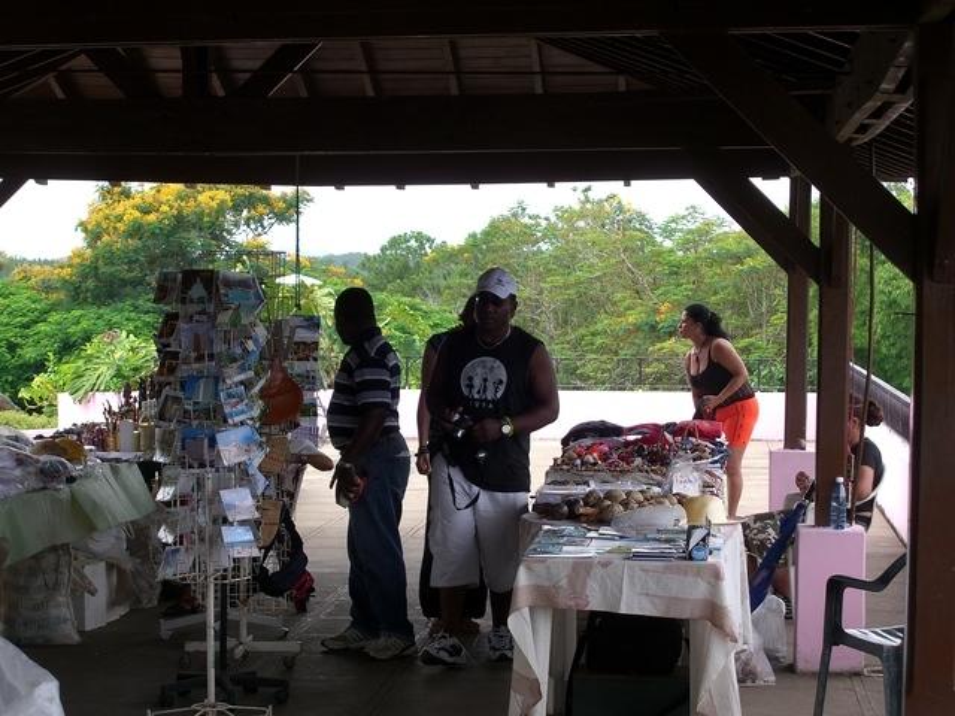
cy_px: 358
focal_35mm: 95
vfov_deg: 15.6
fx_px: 2621
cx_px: 478
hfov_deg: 20.7
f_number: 4.8
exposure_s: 1/160
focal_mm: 19.7
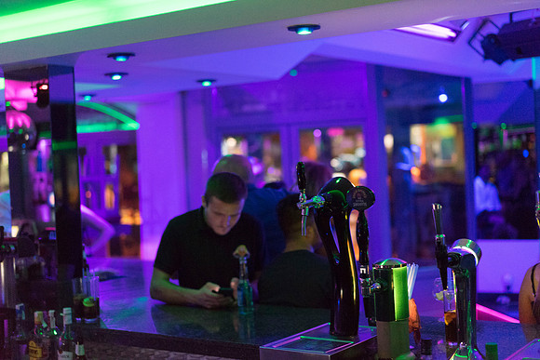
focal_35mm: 55
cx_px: 270
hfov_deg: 36.2
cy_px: 180
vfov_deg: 24.6
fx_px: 825
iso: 6400
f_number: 2
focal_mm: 55
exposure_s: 1/50
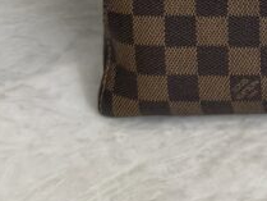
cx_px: 378
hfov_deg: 19.1
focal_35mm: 92
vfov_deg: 14.4
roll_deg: +0.3
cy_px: -150
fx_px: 710
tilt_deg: -16.8
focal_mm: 6.76
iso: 160
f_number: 1.78
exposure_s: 1/176
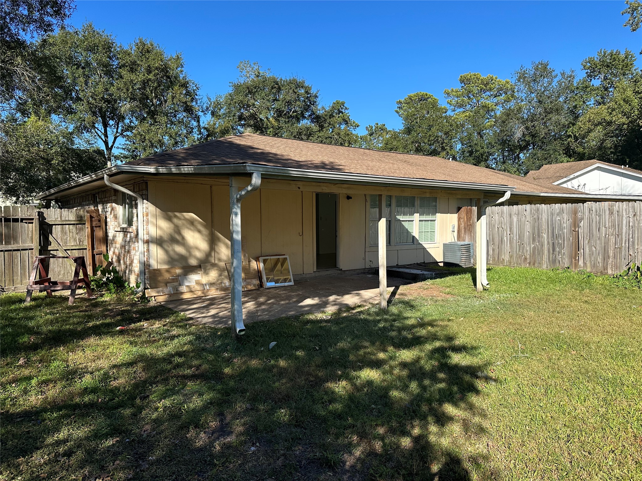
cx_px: 321
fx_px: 445
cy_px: 240
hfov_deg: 71.6
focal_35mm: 24
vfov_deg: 56.8
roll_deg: -0.2
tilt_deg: -1.2
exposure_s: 1/2299
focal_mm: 6.86
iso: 80
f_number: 1.78
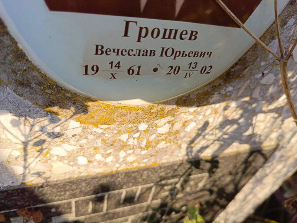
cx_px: 148
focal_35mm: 25
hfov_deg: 69.4
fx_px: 214
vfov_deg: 54.9
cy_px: 112
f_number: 1.69
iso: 112
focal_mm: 4.76
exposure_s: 1/414
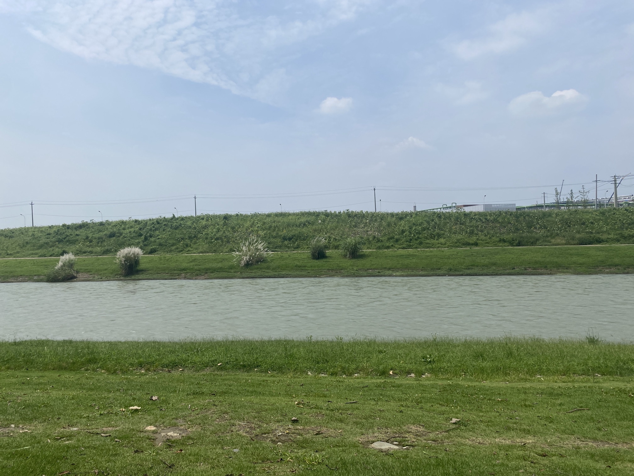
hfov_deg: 67.3
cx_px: 317
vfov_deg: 53.1
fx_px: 476
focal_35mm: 26
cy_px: 238
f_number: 1.8
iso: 32
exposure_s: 1/5747
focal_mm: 4.25
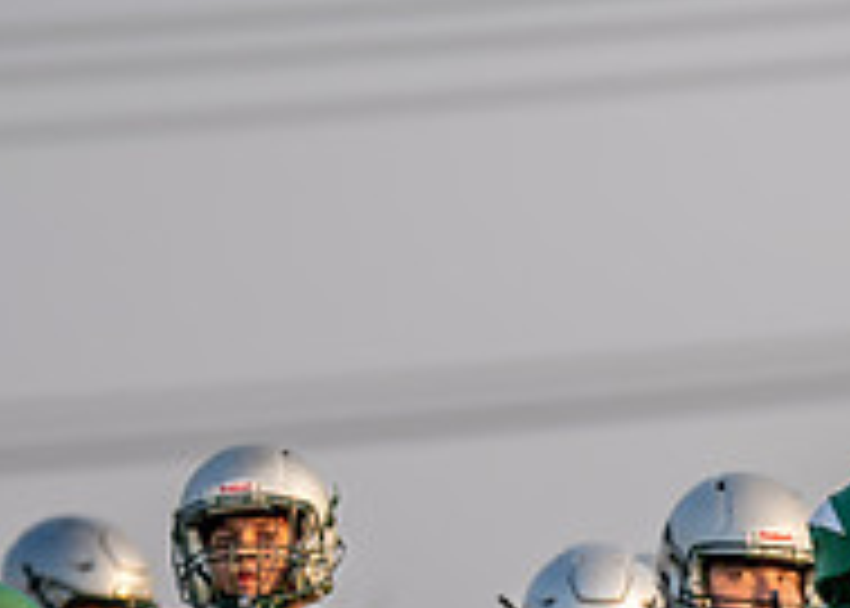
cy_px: 843
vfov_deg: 1.8
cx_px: 998
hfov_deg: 2.5
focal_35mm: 800
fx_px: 19313
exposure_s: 1/1000
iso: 160
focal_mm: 200
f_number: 2.8
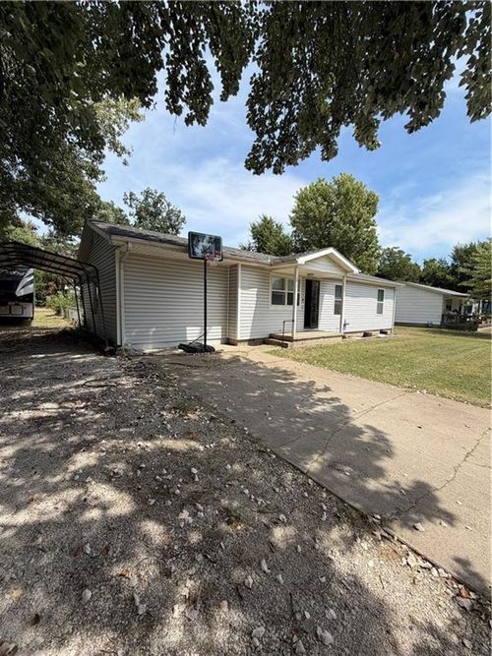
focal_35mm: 14
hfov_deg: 85.7
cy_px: 328
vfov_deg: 102.1
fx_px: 265
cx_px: 246
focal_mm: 2.22
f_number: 2.2
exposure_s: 1/770
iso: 25
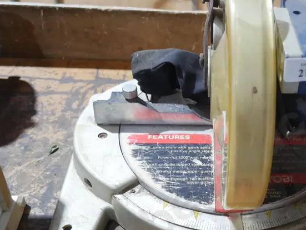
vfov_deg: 28.0
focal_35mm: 52
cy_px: 139
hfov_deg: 34.8
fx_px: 460
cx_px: 273
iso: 800
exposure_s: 1/60
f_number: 3.5
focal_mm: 14
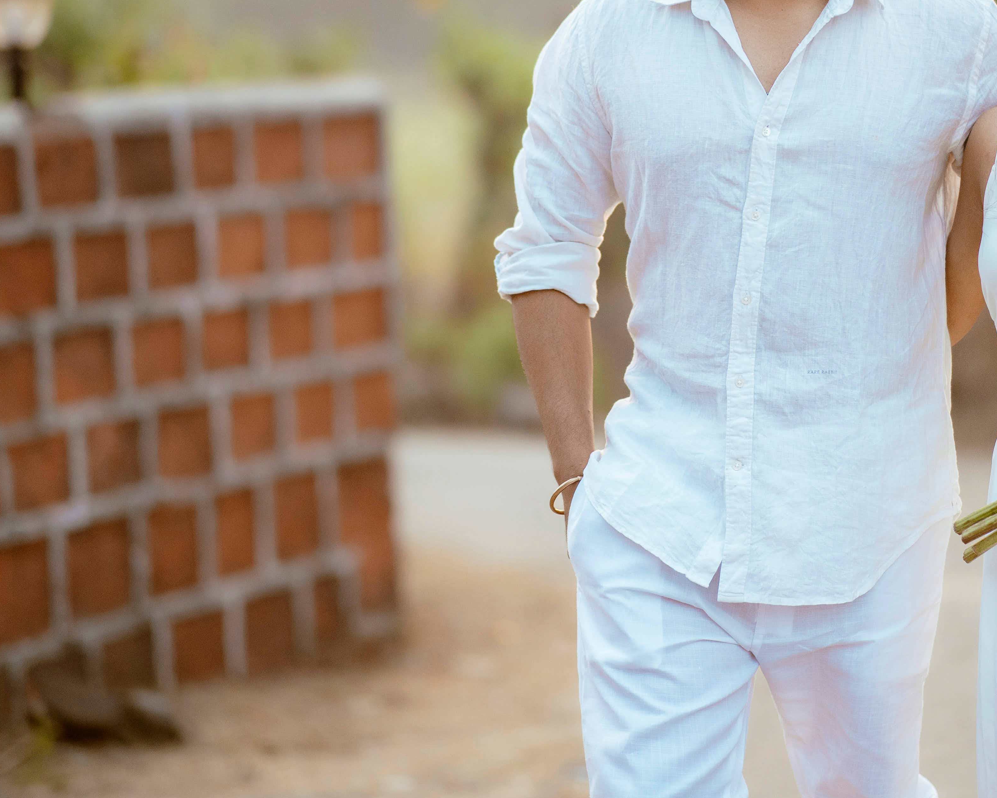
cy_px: 191
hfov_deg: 12.6
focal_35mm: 152
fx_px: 4485
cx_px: 810
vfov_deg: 10.1
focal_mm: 85
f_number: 1.4
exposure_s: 1/1600
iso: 640
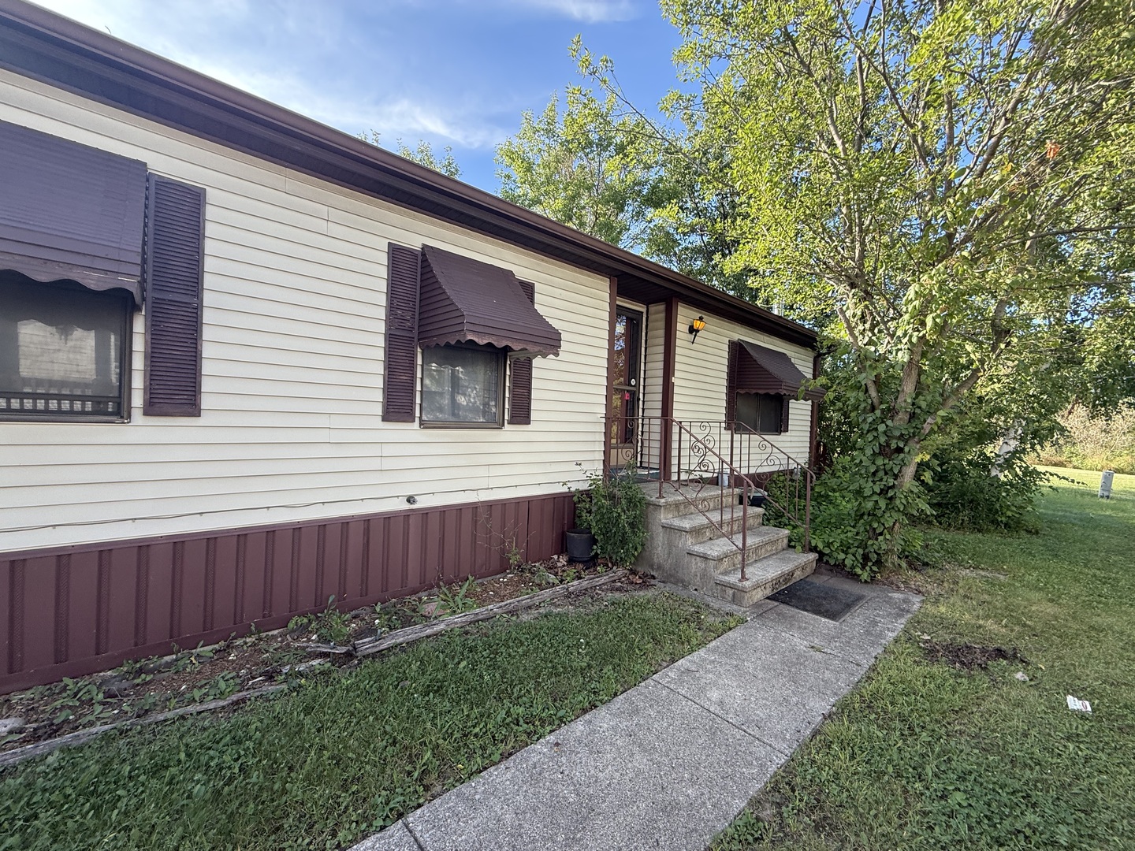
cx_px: 568
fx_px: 459
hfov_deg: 102.1
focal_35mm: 14
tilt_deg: +0.7
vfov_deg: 85.7
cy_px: 426
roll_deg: -2.3
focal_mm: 2.22
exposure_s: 1/228
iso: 50
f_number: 2.2
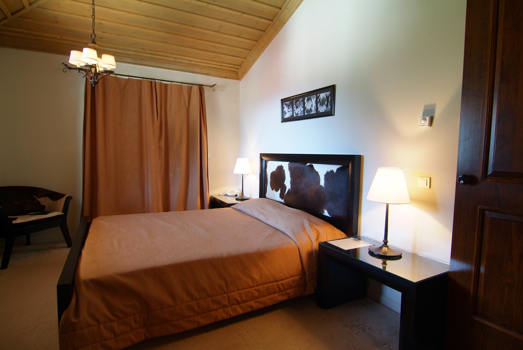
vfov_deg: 67.5
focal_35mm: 18
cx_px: 262
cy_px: 175
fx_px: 262
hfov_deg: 89.9
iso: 400
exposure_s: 1/4
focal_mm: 12
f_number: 5.6
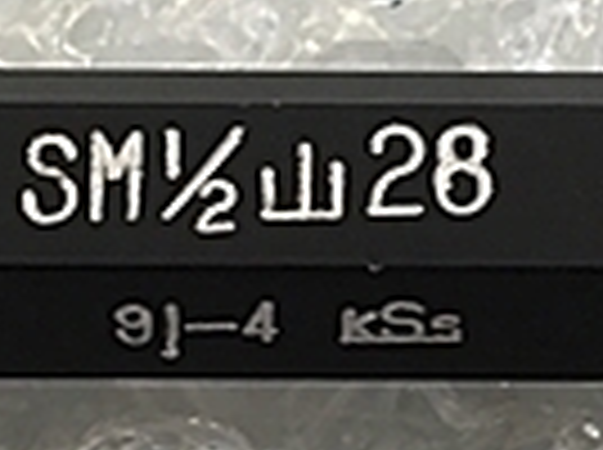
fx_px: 2417
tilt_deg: -69.4
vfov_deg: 10.6
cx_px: 279
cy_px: 248
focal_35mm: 139
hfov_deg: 14.2
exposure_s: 1/30
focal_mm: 4.15
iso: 25
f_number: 2.2
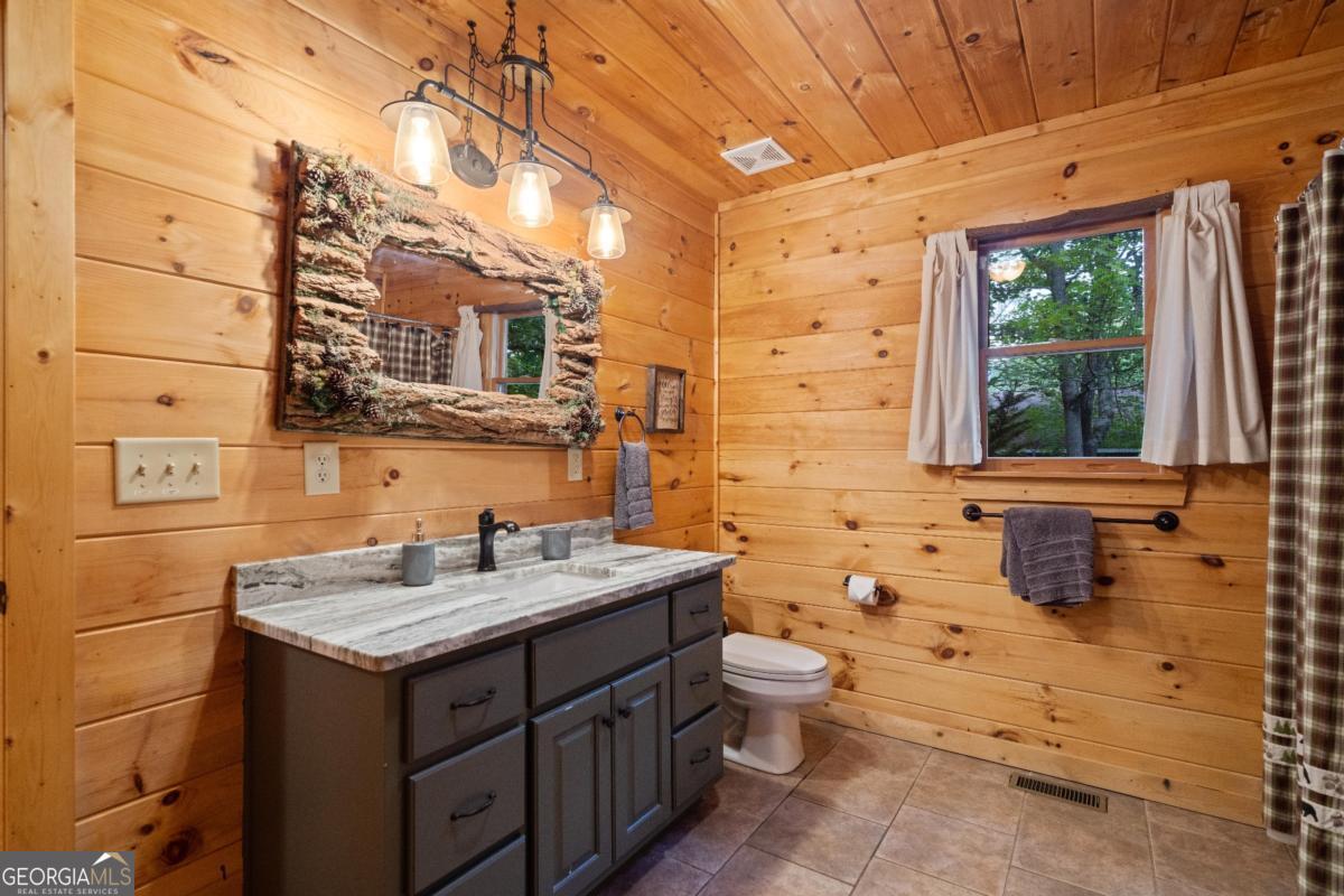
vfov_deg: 73.7
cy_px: 448
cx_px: 672
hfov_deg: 96.7
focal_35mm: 16
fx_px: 597
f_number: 8
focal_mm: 16
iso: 640
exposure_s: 1
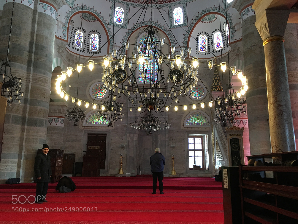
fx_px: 250
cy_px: 112
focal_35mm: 29
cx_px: 149
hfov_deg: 61.7
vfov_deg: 48.2
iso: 160
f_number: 2.2
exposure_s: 1/33
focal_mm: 4.15
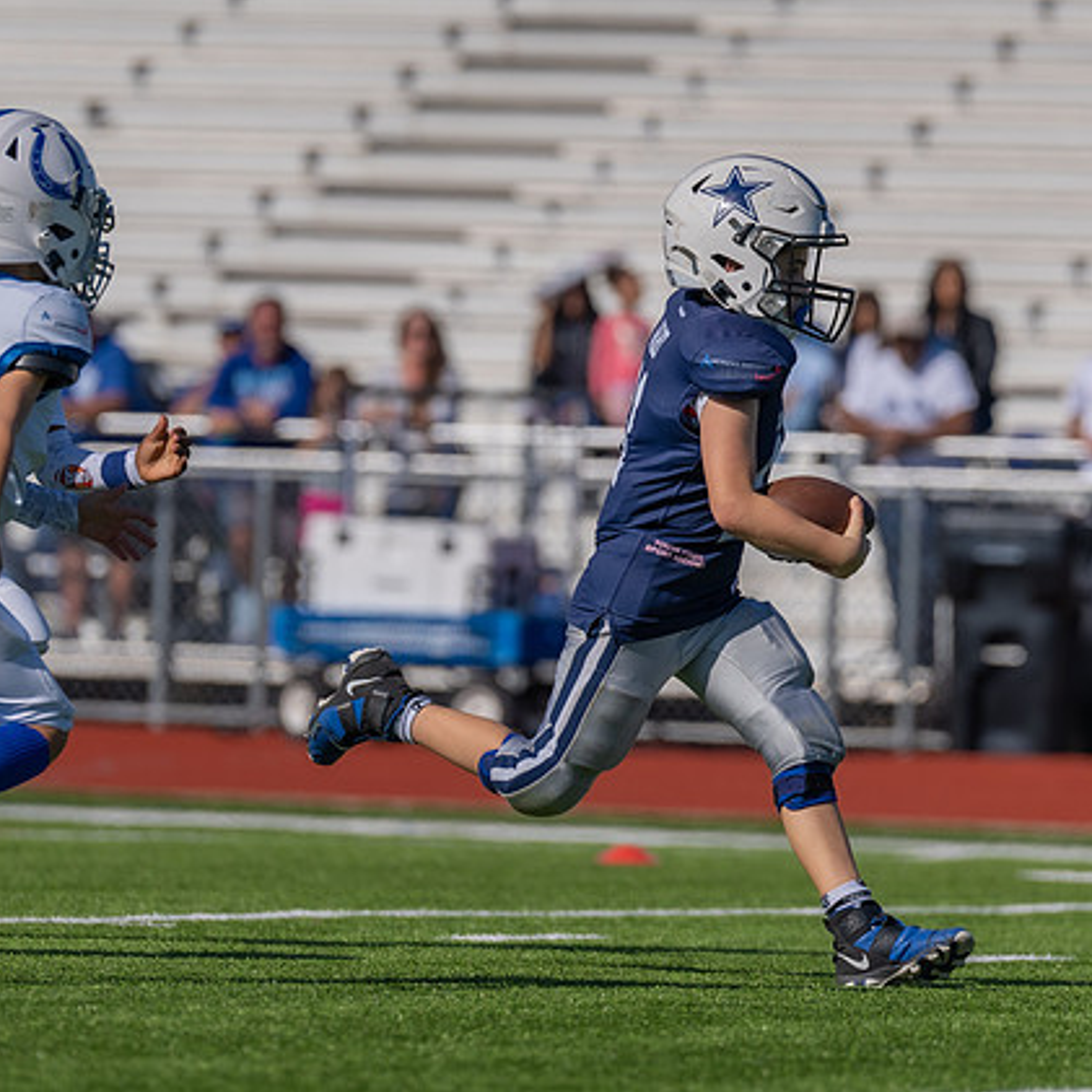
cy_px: 407
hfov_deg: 4.3
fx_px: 14490
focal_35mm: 406
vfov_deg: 4.3
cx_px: 617
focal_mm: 200
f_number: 3.5
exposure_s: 1/2500
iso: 100
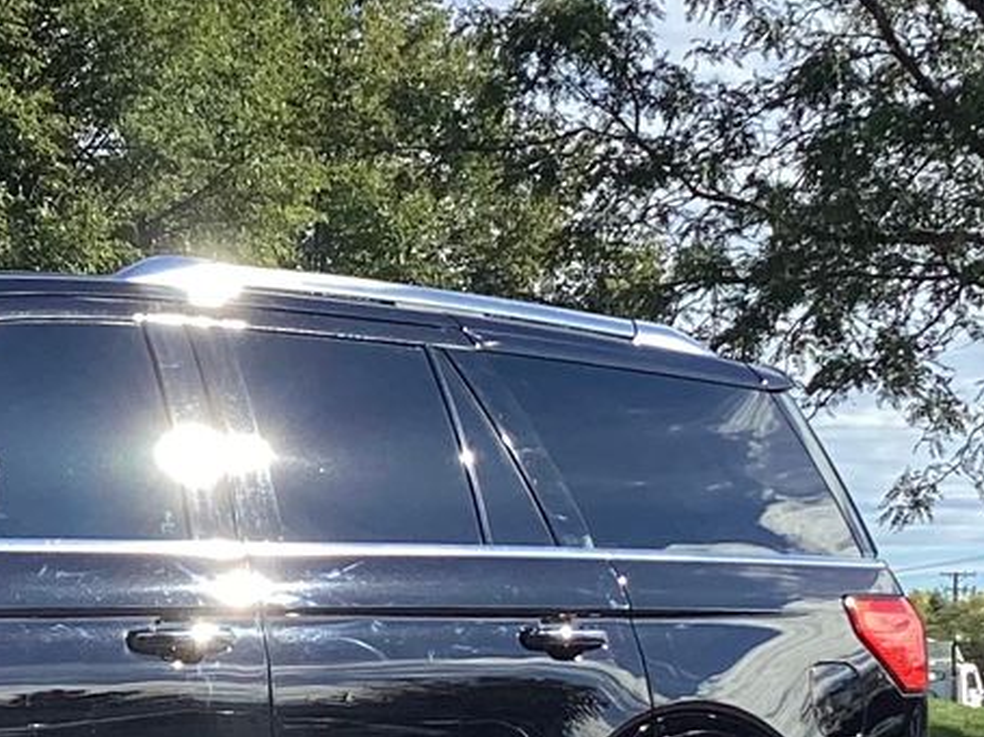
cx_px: -95
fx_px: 3098
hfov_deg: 17.4
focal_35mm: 109
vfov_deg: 13.5
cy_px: 551
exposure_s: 1/858
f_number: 2.4
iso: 25
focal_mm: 3.3
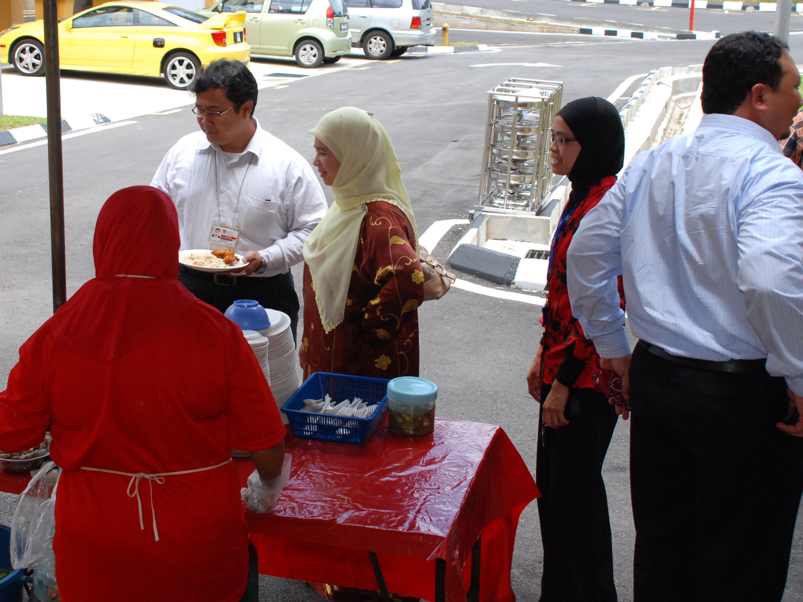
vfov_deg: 24.1
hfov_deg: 31.7
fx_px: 1407
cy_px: 245
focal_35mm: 61
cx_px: 294
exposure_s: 1/640
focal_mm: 31
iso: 800
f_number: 6.3
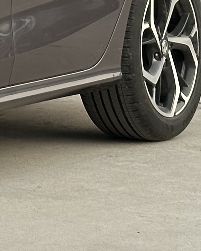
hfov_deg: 5.9
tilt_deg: -0.4
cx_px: -373
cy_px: -170
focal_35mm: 246
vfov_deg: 7.7
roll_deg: +0.2
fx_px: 1830
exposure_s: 1/1613
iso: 64
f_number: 1.78
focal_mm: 6.86
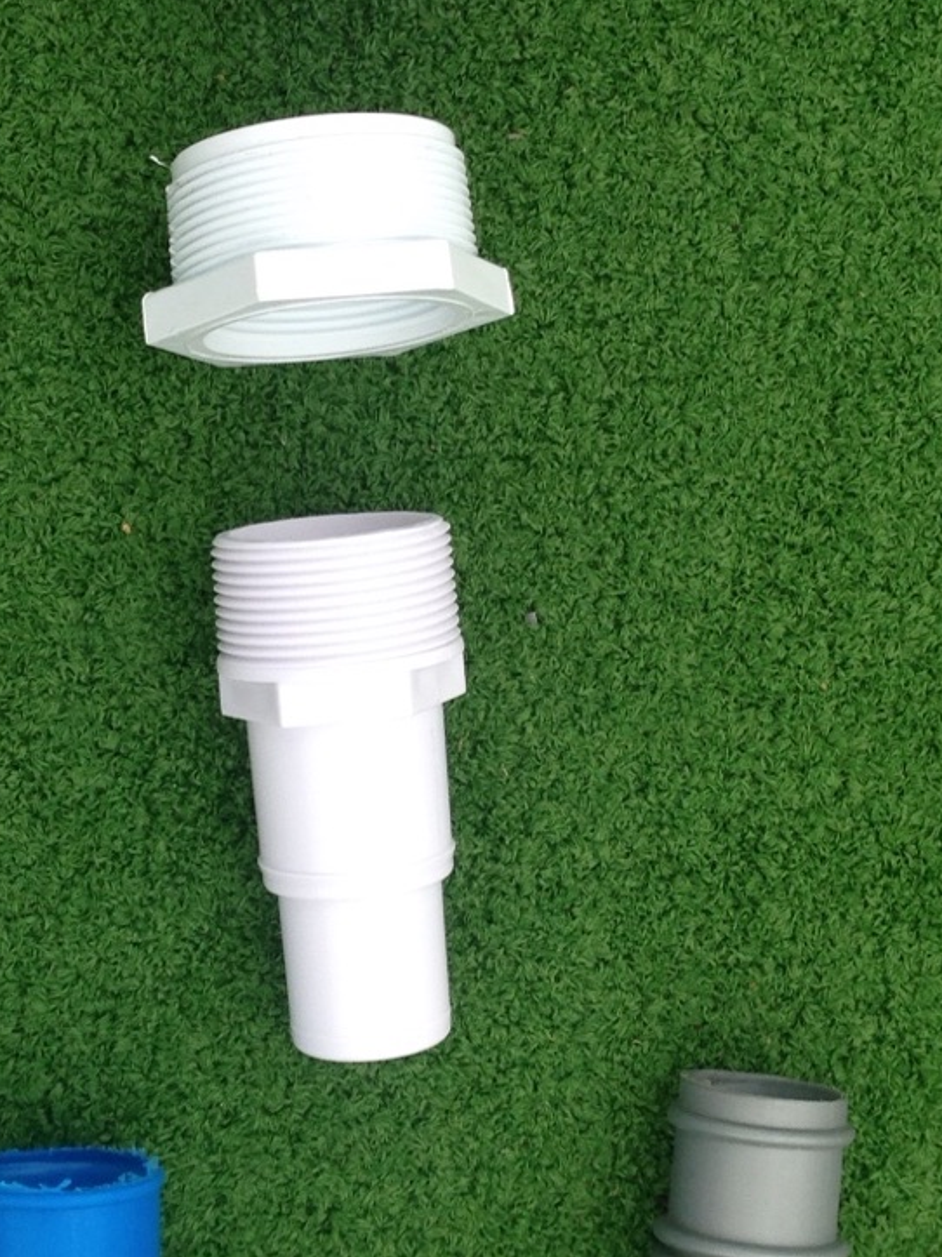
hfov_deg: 20.1
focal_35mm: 73
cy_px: 591
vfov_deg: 26.7
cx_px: 375
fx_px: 2649
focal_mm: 4.12
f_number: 2.4
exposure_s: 1/126
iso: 50
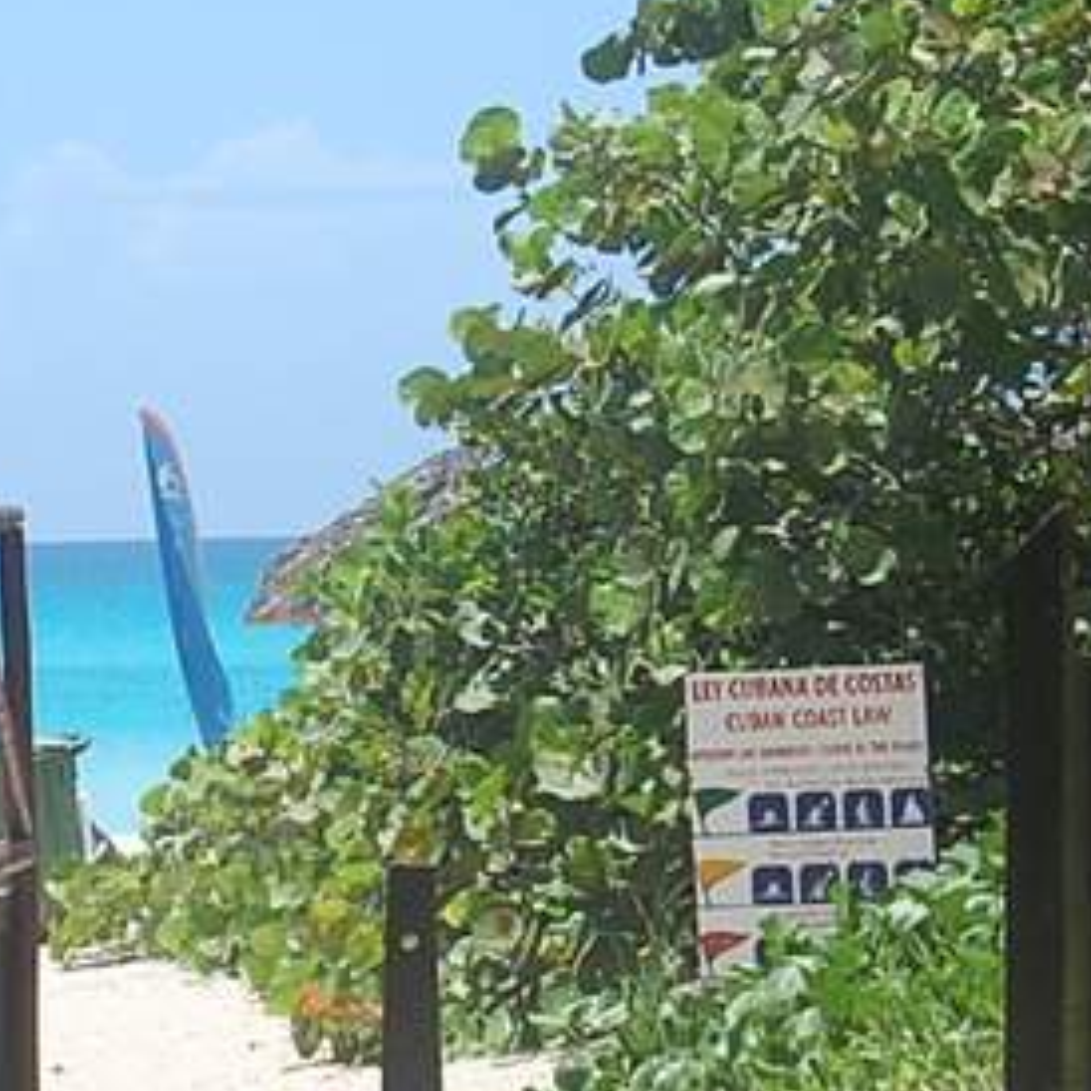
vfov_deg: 9.7
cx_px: 64
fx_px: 6454
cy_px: 476
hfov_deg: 9.6
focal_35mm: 181
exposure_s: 1/320
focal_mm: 38
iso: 200
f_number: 9
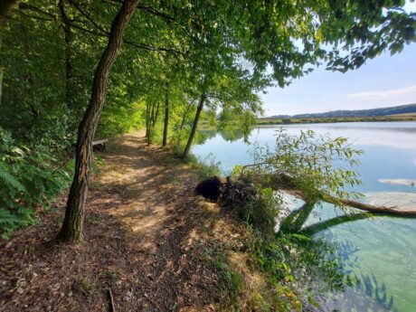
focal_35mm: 13
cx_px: 208
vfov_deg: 89.9
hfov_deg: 106.2
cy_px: 156
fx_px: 156
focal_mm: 1.74
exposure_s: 1/786
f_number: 2.2
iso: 50
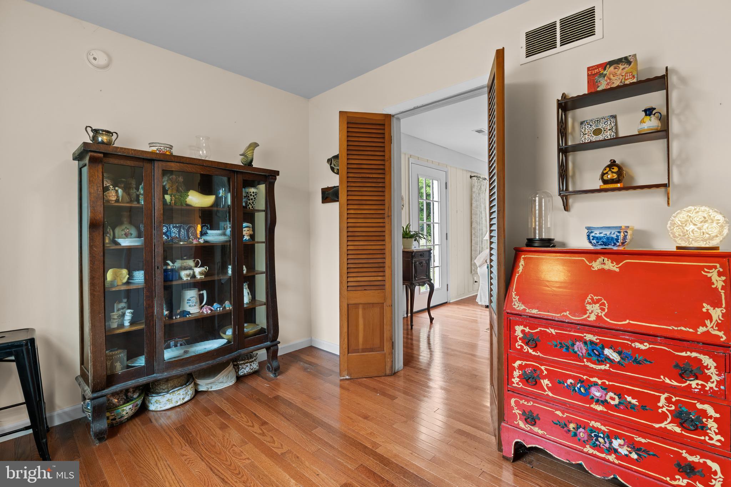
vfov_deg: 72.0
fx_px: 335
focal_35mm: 16
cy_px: 244
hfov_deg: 95.0
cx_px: 366
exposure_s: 1.3
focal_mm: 11
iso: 250
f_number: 7.1
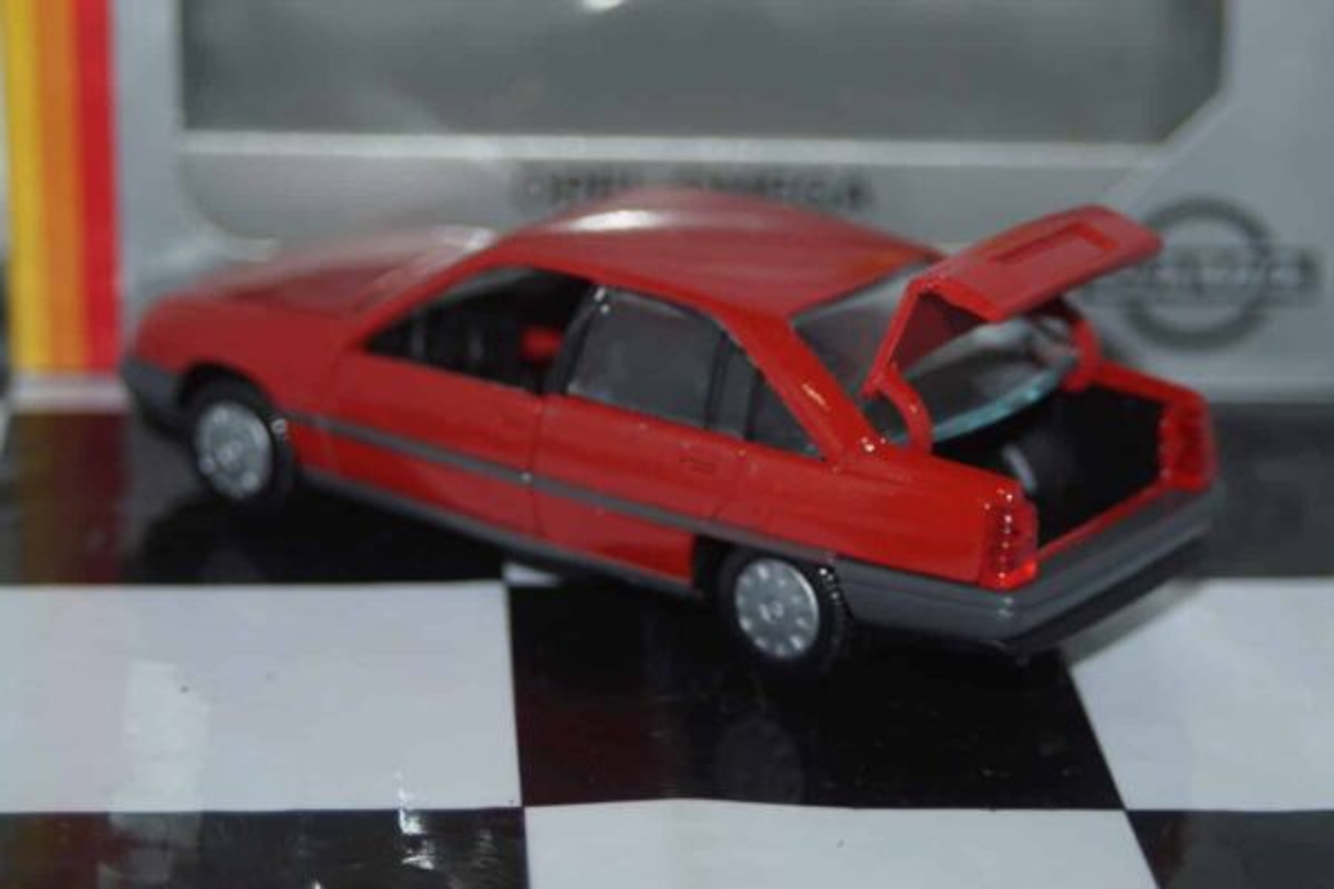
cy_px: 444
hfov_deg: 17.1
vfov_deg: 11.4
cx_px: 667
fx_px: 4446
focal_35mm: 120
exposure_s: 1/60
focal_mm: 80
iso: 200
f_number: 5.6
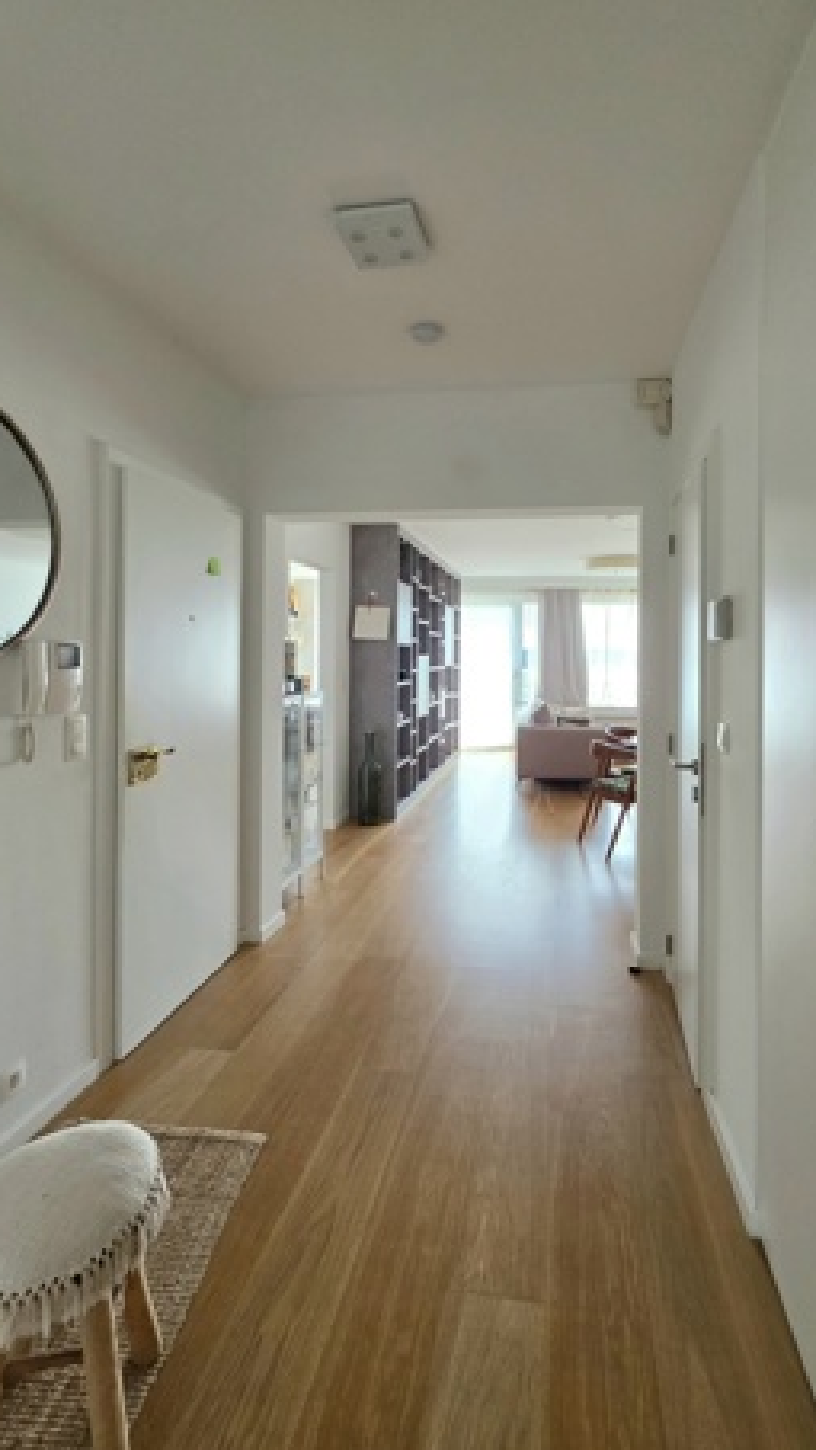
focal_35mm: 15
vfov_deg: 103.0
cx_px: 462
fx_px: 577
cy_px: 711
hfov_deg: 70.2
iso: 160
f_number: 1.9
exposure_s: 1/101
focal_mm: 2.2
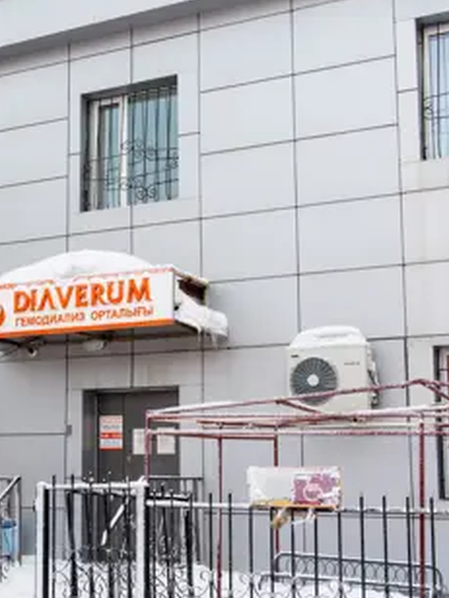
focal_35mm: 59
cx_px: 52
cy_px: 334
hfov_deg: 24.2
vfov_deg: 32.7
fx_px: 1020
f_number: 5.6
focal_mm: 35
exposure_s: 1/160
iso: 640
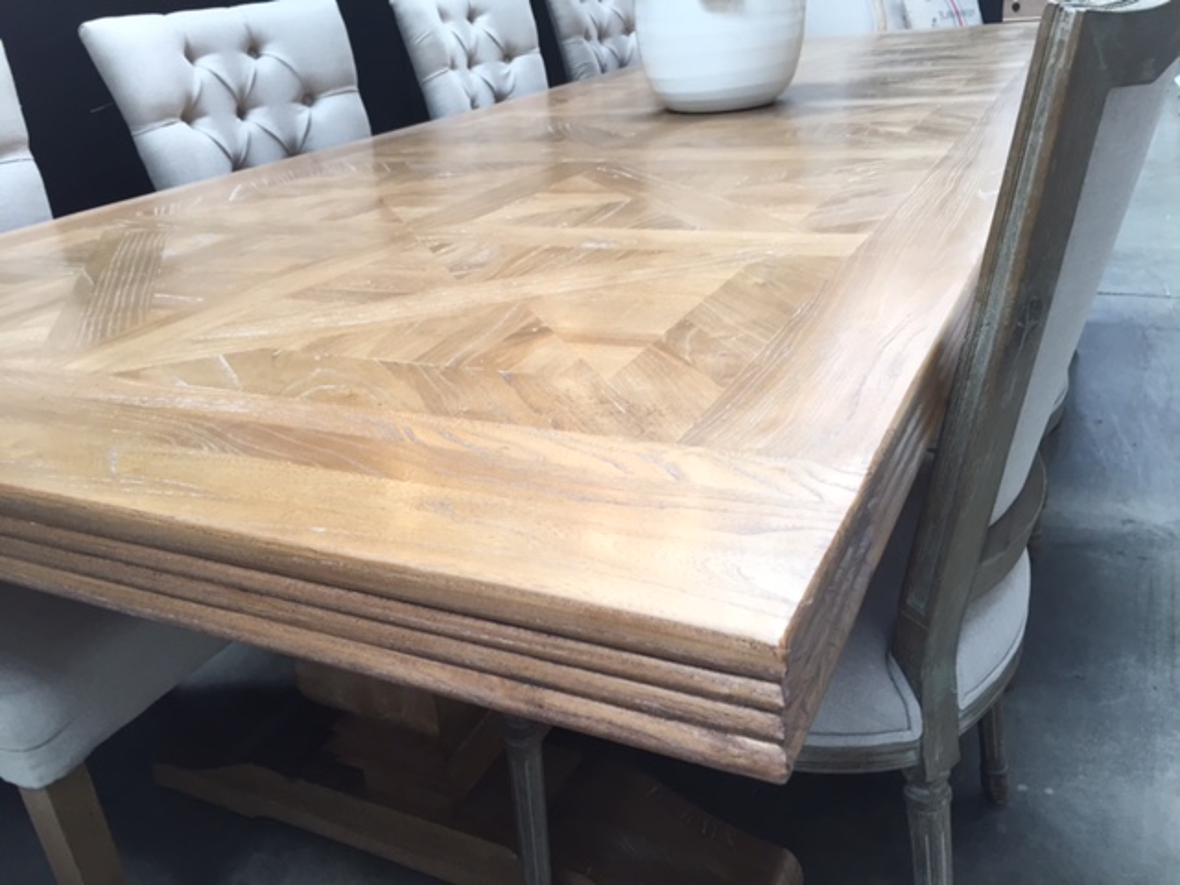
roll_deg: +4.1
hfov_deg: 61.7
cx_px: 590
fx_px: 989
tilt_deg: -24.2
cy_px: 442
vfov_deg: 48.2
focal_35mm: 29
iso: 32
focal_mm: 4.15
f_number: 2.2
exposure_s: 1/33
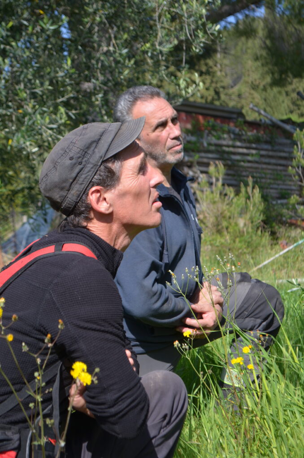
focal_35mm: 82
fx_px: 1050
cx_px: 152
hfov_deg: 16.5
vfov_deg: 24.7
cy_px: 229
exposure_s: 1/500
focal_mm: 55
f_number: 5.6
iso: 180
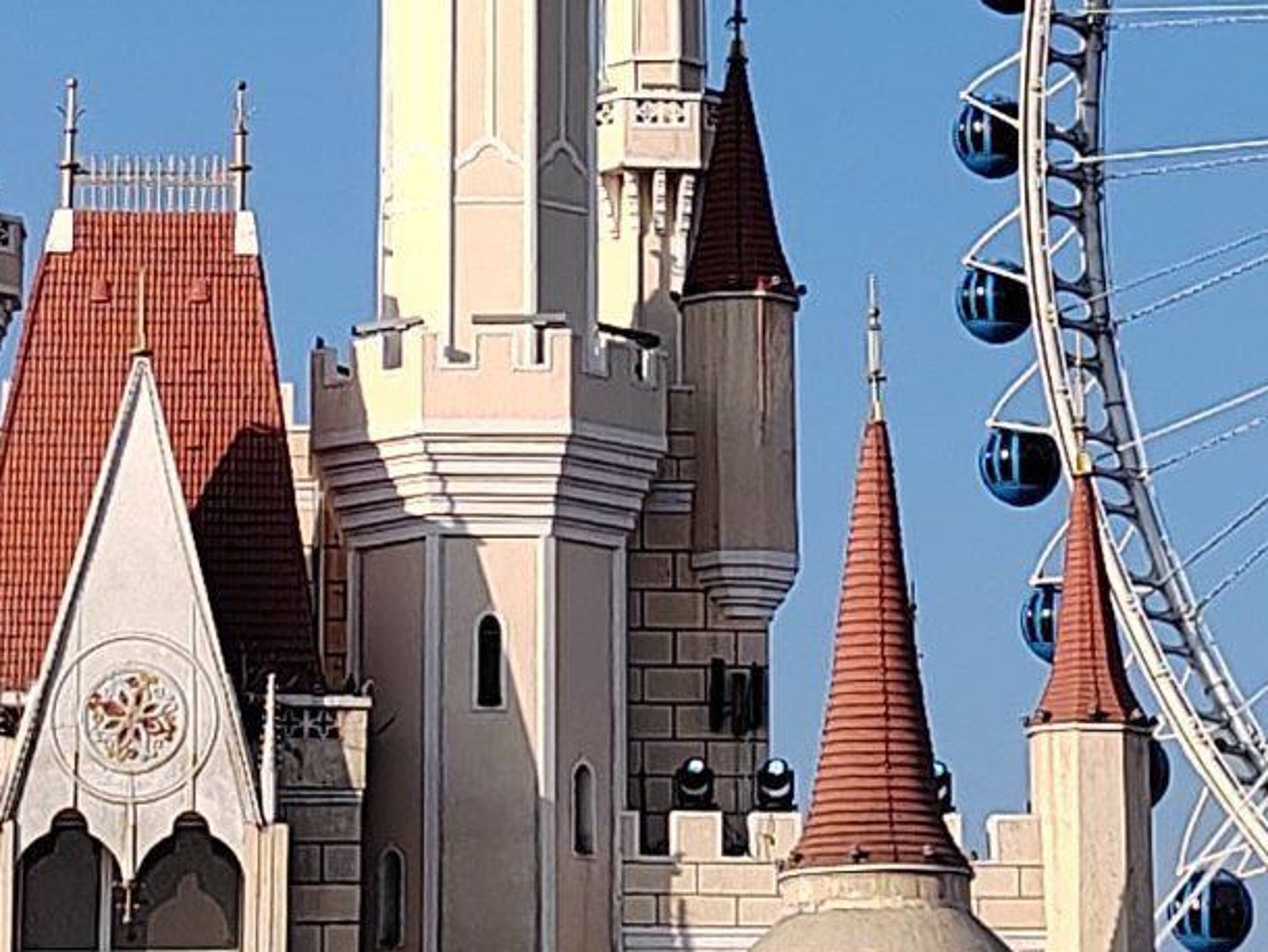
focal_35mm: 170
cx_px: 616
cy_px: -206
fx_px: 6230
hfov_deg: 11.6
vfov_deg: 8.6
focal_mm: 5.52
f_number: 1.9
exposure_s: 1/2000
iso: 100
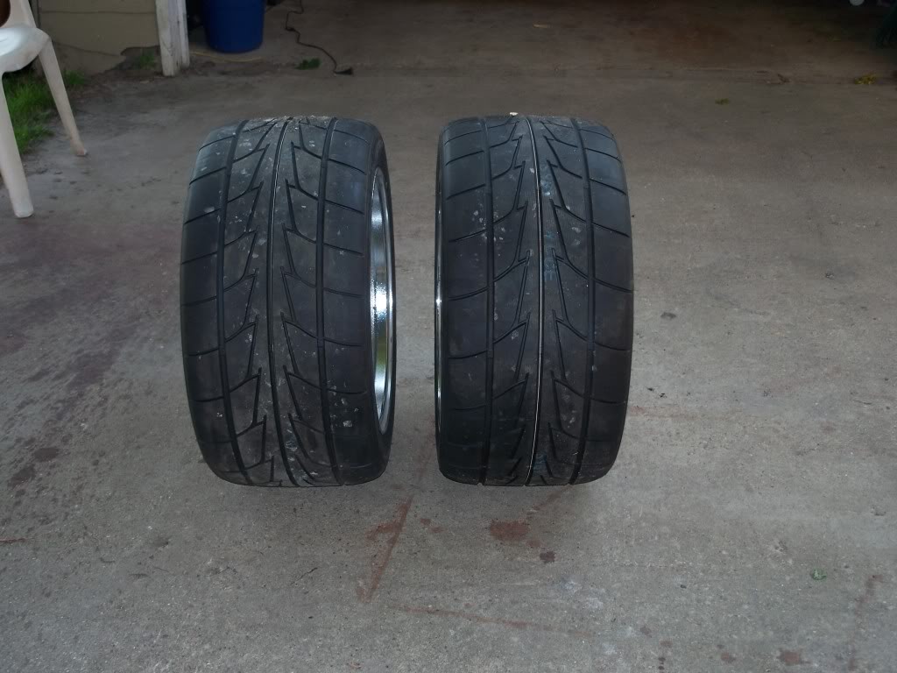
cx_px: 448
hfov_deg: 37.5
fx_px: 1322
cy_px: 336
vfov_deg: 28.6
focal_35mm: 51
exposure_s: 1/80
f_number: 3.2
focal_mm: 10.7
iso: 80
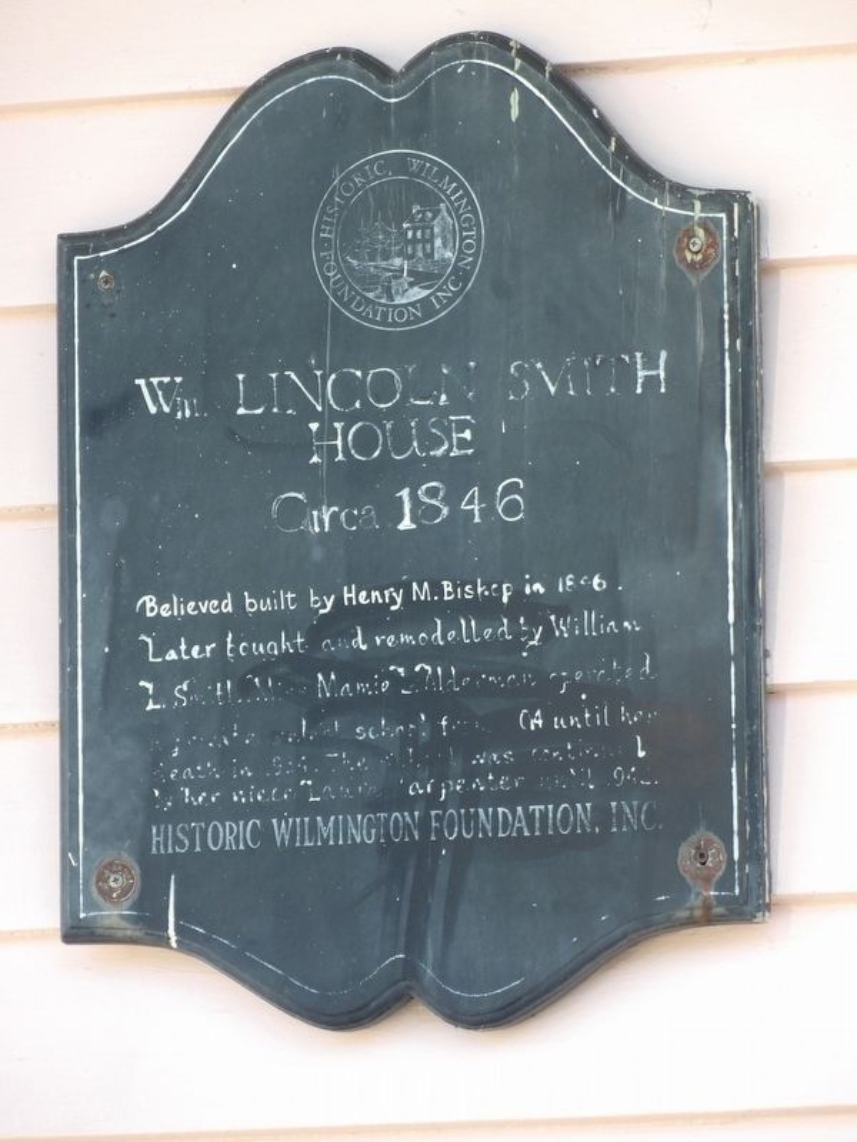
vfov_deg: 4.5
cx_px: 428
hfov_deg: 3.4
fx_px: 14524
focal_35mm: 440
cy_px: 571
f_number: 4.2
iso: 200
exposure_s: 1/76
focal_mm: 78.9
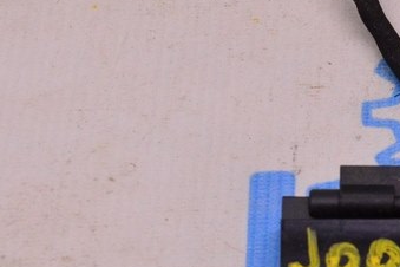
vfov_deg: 7.6
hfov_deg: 11.1
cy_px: 224
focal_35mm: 181
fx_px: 2011
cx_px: 491
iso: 1600
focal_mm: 40
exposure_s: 1/125
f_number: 8
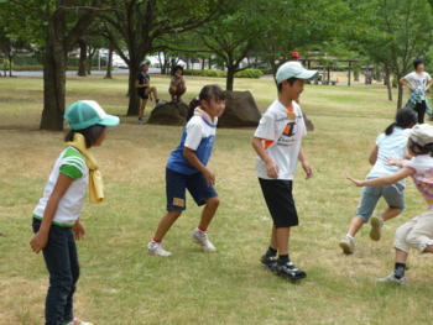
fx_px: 926
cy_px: 162
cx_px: 216
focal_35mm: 74
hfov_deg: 26.3
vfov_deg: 19.9
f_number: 3.5
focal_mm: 9.6
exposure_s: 1/320
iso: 100
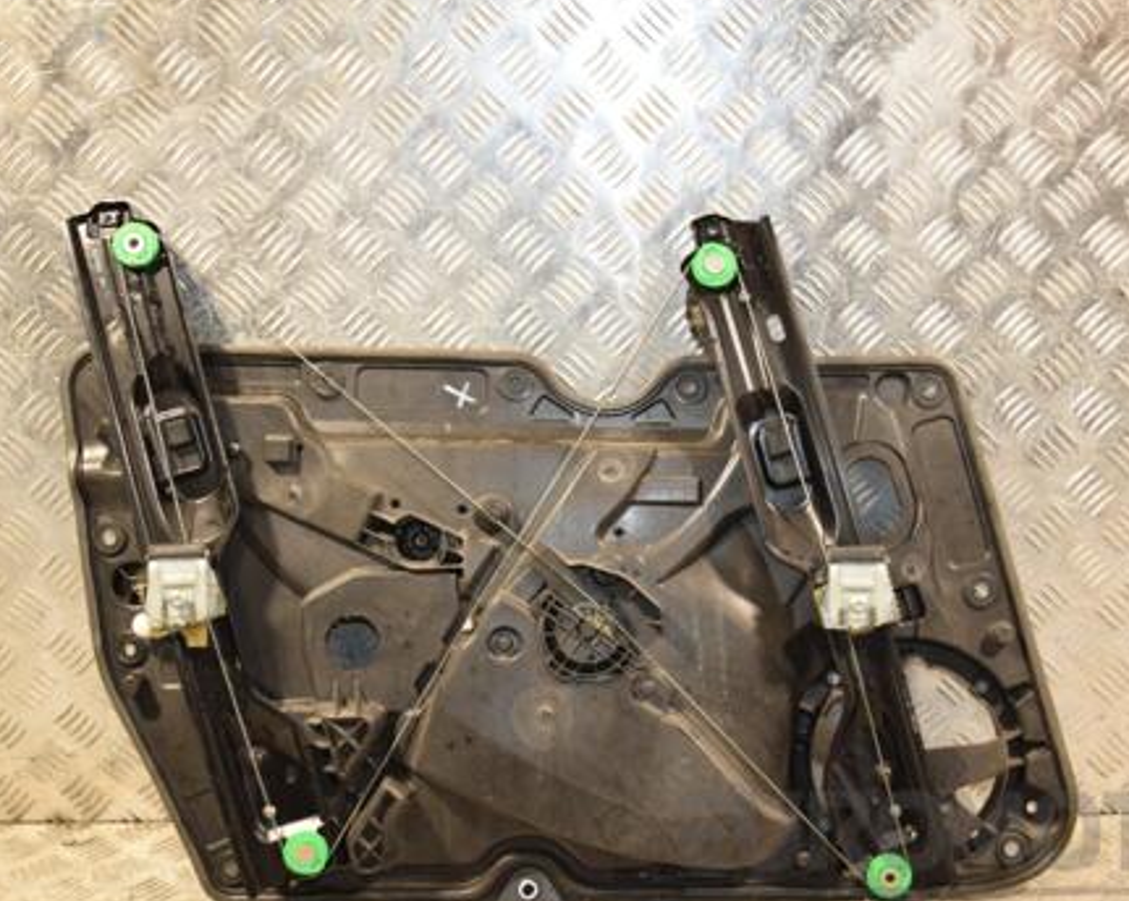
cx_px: 629
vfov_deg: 29.6
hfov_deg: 36.6
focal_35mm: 51
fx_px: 1703
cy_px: 482
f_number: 5
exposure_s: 1/100
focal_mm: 26
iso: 800
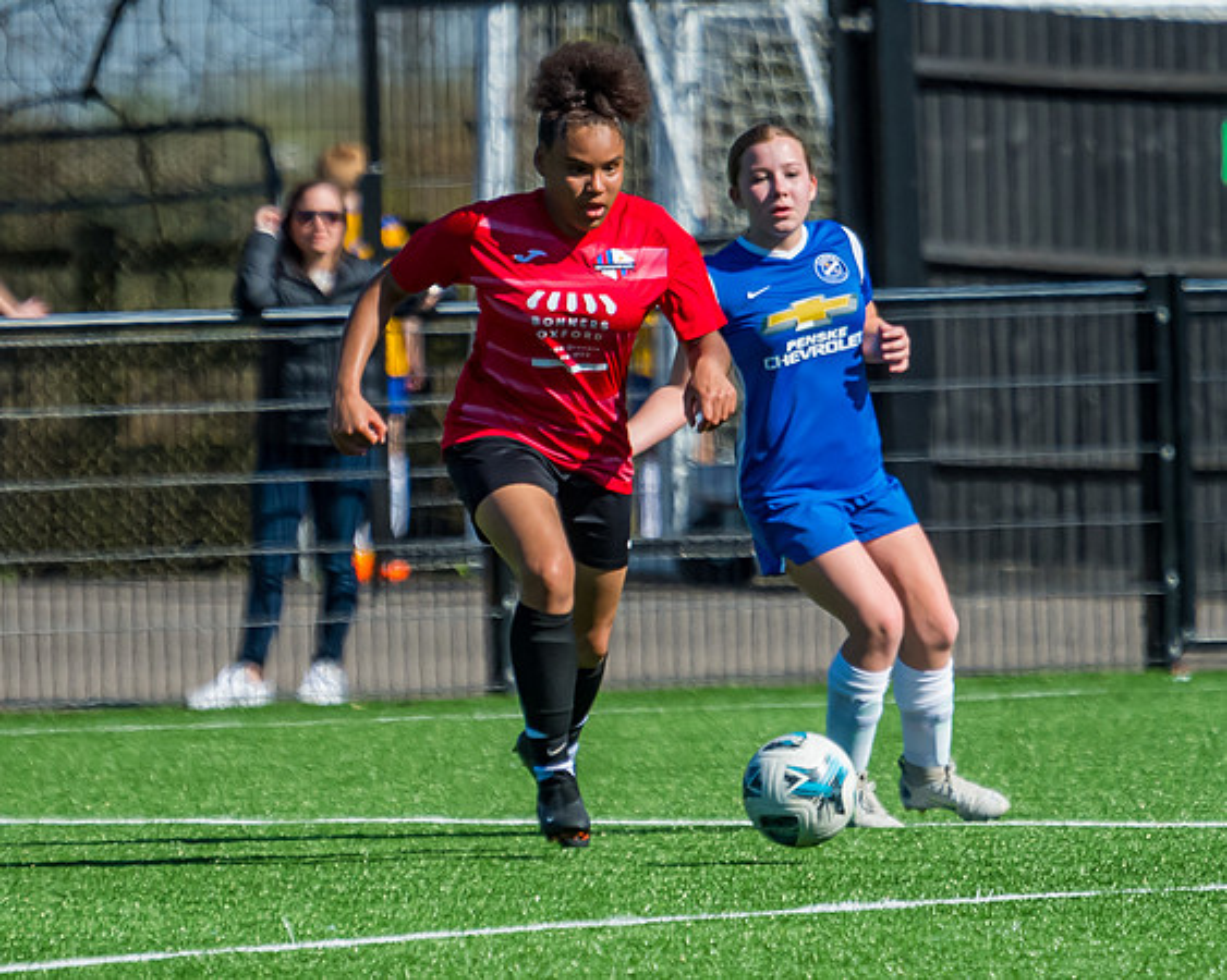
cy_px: 748
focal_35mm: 742
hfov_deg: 2.6
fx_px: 26953
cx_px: 529
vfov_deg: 2.1
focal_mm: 280
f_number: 4
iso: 400
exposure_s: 1/4000
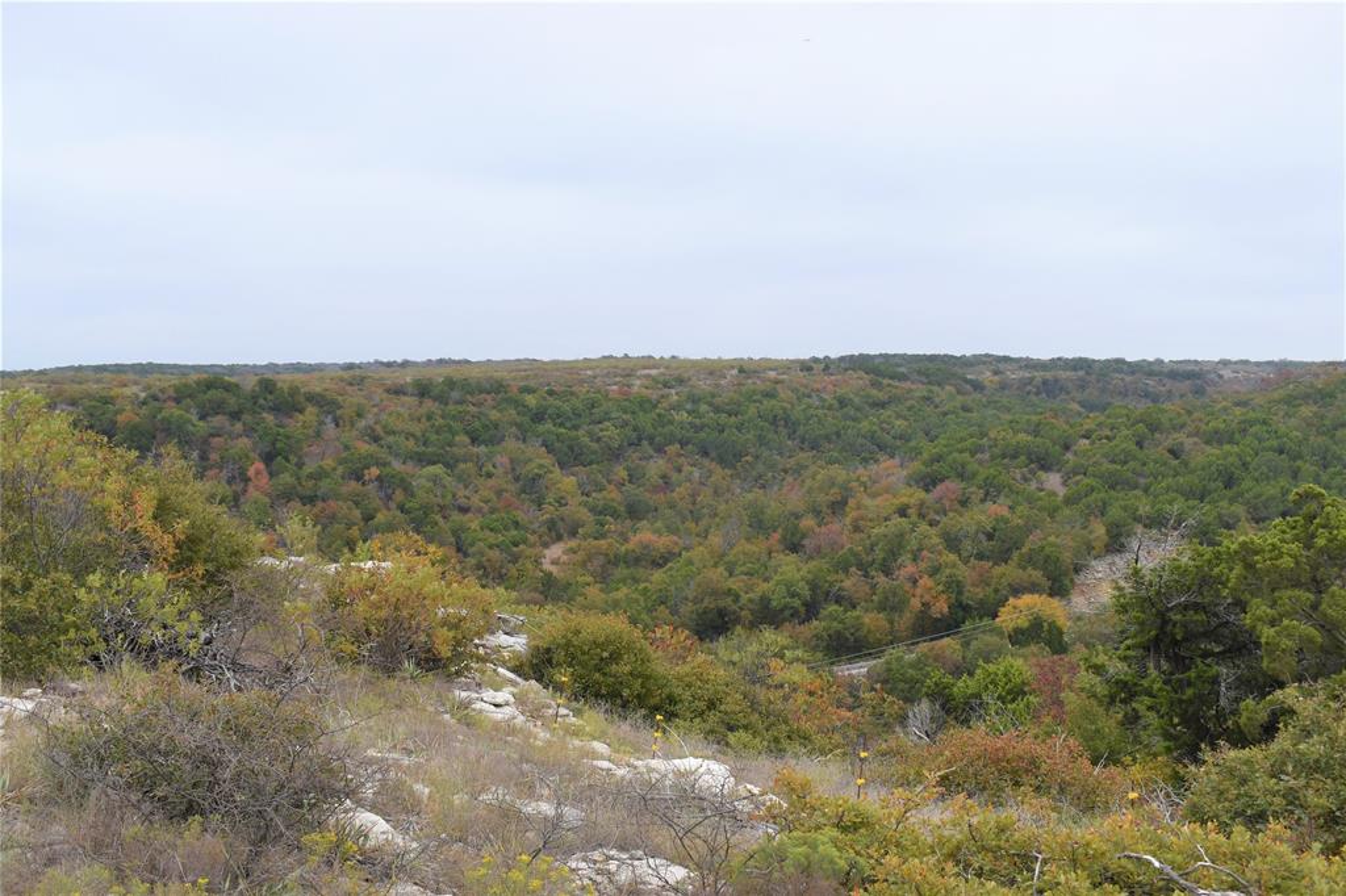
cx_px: 673
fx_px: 1458
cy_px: 448
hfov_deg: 49.6
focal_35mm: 39
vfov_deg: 34.2
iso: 200
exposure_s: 1/250
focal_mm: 26
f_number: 8
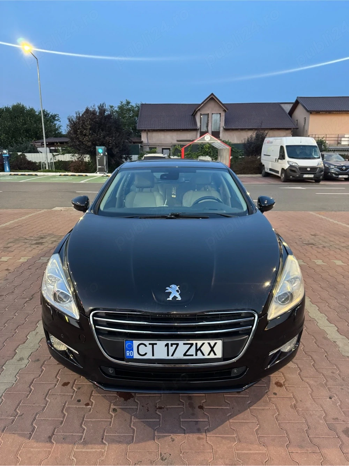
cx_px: 174
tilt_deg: -12.6
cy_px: 233
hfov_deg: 56.8
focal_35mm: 24
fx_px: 323
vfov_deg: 71.6
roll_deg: +0.4
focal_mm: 6.76
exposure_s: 1/33
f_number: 1.78
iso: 640
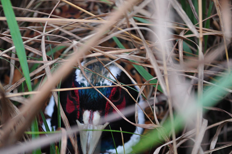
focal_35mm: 94
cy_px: 87
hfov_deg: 21.8
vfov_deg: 14.6
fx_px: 602
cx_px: 101
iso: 400
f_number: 5.6
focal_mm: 55
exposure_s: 1/4
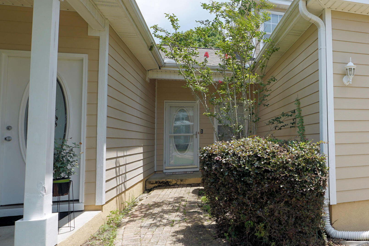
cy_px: 119
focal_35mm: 28
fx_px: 287
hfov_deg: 58.7
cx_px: 311
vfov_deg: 46.4
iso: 100
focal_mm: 10
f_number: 7.1
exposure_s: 1/200
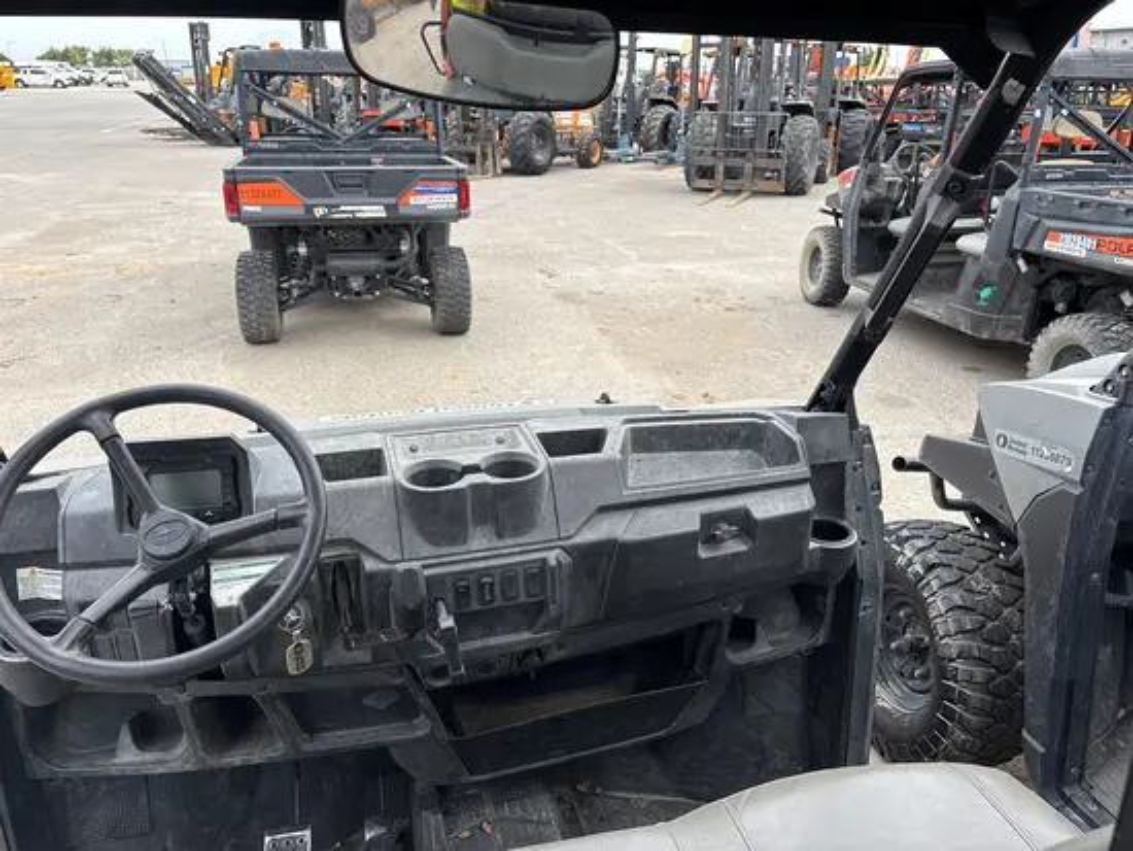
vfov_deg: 53.1
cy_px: 426
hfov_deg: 67.3
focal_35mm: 26
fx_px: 851
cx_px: 566
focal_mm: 5.96
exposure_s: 1/1037
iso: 50
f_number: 1.6
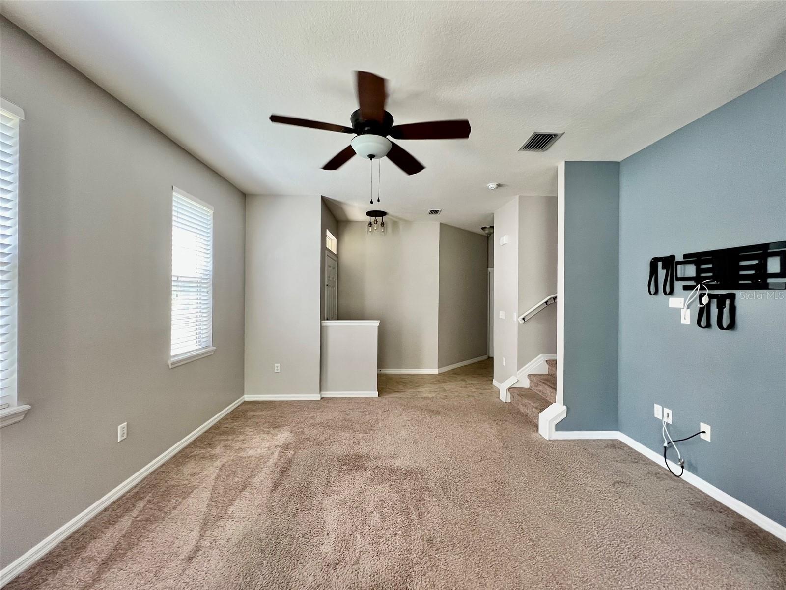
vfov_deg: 89.9
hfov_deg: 106.2
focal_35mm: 13
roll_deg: -0.1
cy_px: 295
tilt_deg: -0.1
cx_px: 393
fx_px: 295
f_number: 1.8
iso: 200
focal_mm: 1.57
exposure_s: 1/120
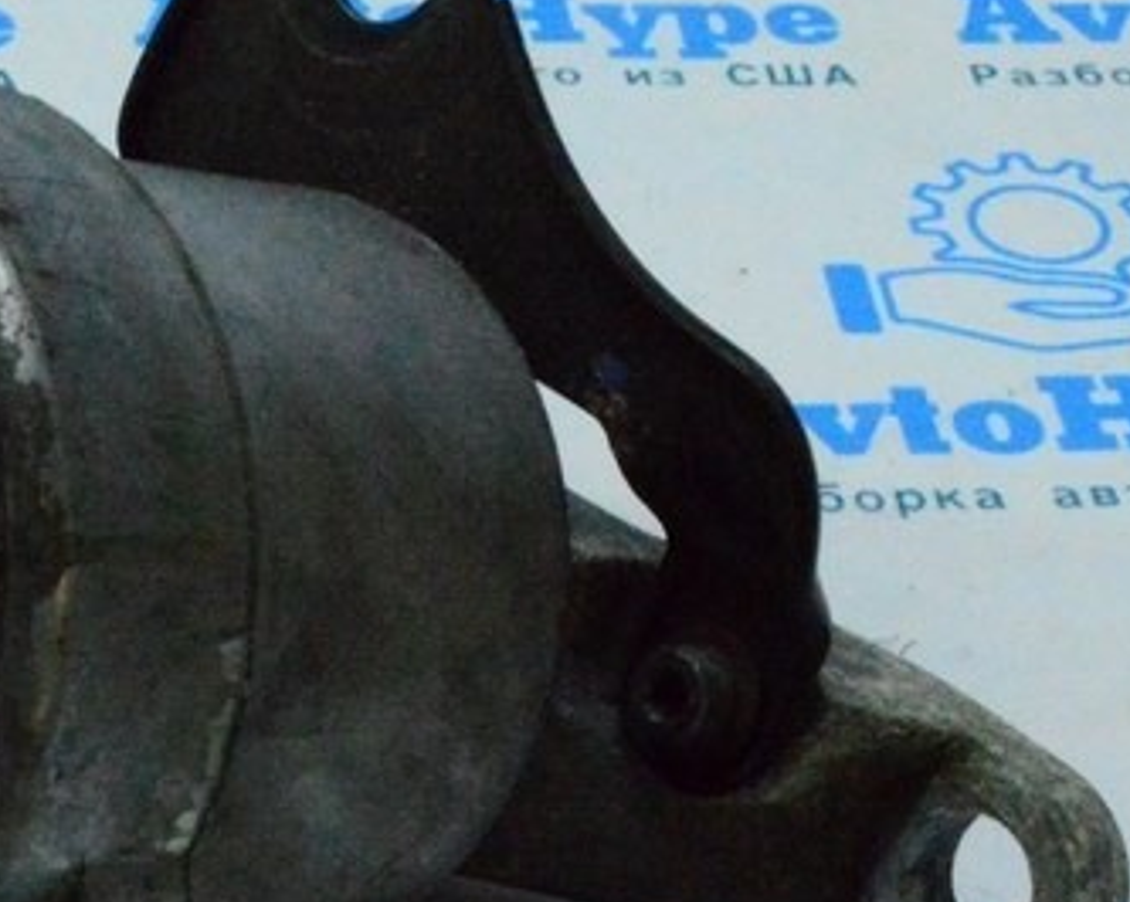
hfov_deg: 15.2
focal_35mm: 125
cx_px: 139
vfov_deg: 12.2
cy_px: 795
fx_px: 4193
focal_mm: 29
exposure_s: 1/80
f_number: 29
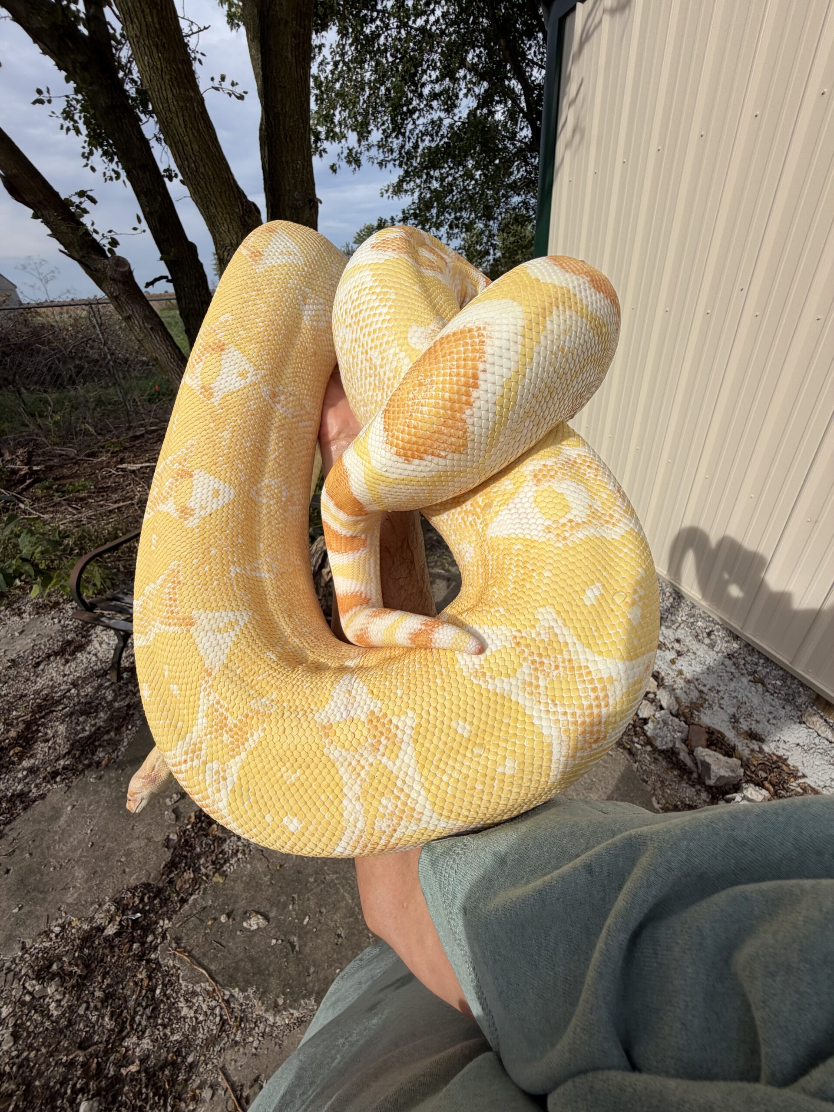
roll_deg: +1.5
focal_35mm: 14
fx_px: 450
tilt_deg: -32.6
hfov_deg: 85.7
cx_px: 417
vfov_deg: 102.1
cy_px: 556
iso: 20
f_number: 2.2
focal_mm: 2.22
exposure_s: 1/1105
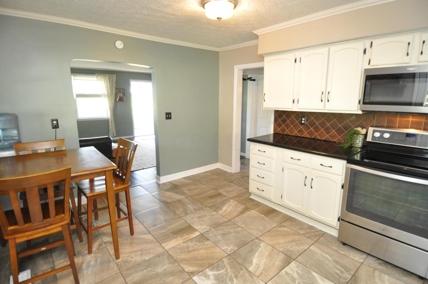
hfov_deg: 90.1
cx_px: 214
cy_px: 142
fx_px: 214
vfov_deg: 67.2
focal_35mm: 18
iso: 1000
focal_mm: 12
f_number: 4
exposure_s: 1/50
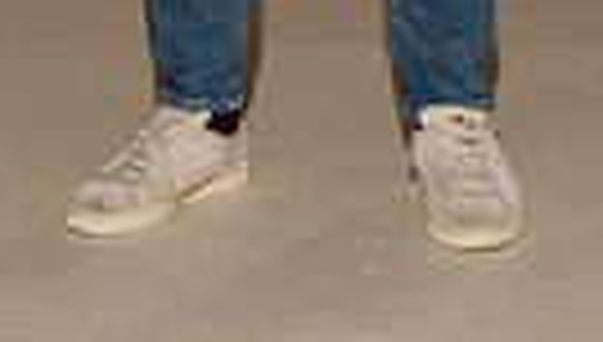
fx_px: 4214
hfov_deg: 8.2
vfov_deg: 4.5
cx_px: 272
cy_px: -585
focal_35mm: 263
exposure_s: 1/250
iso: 800
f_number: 9
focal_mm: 75
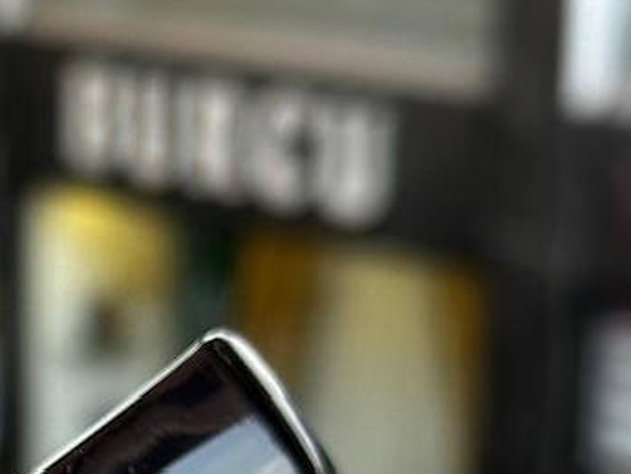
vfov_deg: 8.1
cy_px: 836
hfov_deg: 10.6
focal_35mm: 178
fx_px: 3246
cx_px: -413
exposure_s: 1/121
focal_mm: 6.86
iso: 64
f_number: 1.78
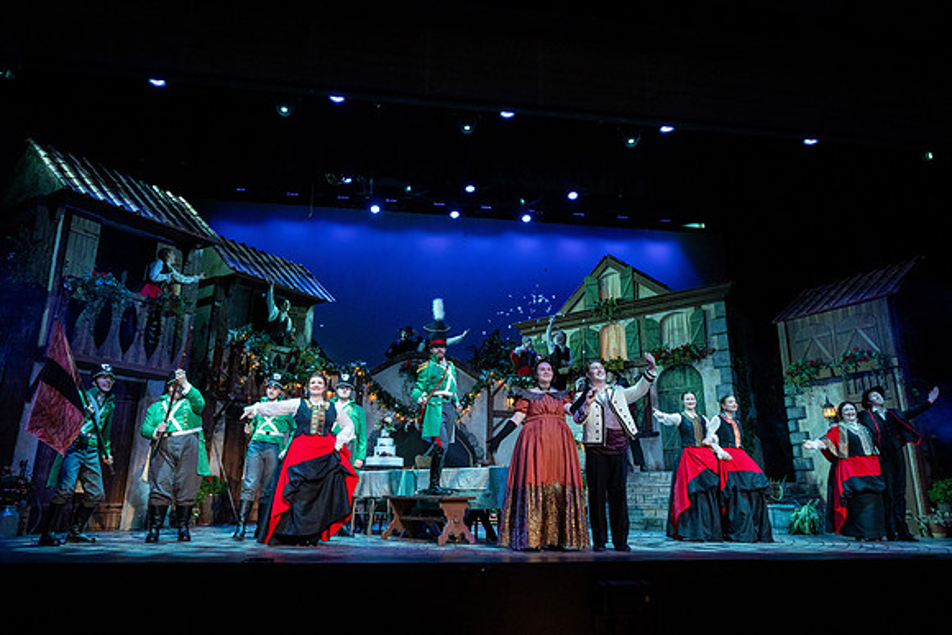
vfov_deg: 53.2
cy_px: 318
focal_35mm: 24
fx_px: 635
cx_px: 476
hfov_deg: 73.7
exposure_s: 1/160
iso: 1600
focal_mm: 24
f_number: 5.6
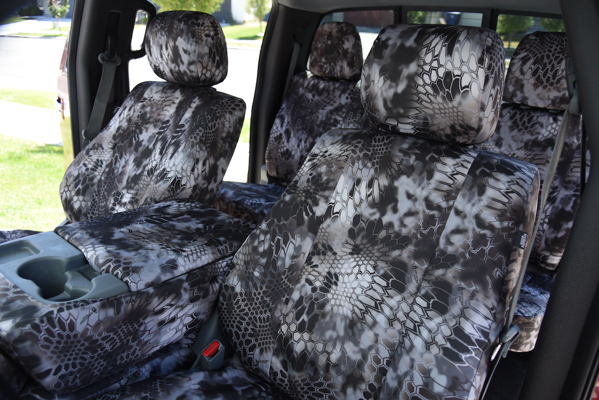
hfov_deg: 67.4
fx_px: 449
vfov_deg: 48.0
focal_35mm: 27
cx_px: 300
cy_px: 200
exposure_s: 1/400
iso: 400
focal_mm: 27
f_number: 4.5
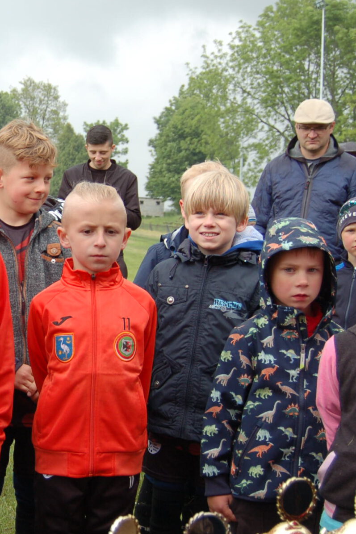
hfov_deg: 17.1
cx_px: -50
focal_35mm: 77
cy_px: 269
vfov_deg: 26.3
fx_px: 1142
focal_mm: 24
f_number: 4
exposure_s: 1/500
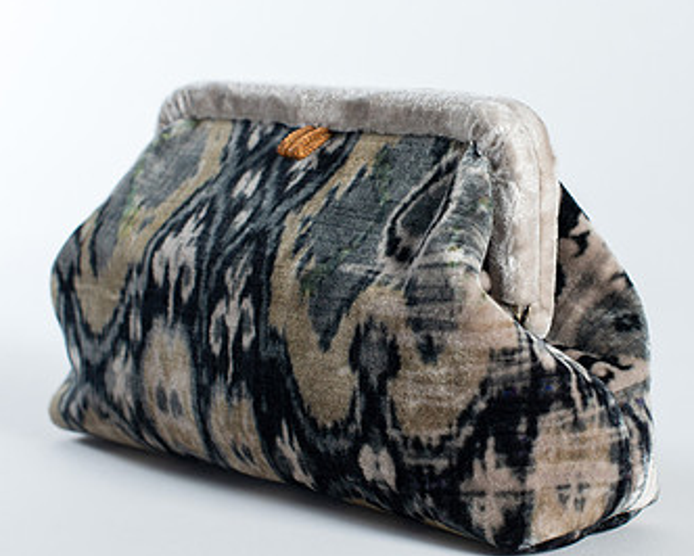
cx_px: 416
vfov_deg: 18.7
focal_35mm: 82
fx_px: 1685
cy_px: 294
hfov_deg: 23.2
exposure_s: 1/200
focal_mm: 50
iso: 200
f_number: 6.3
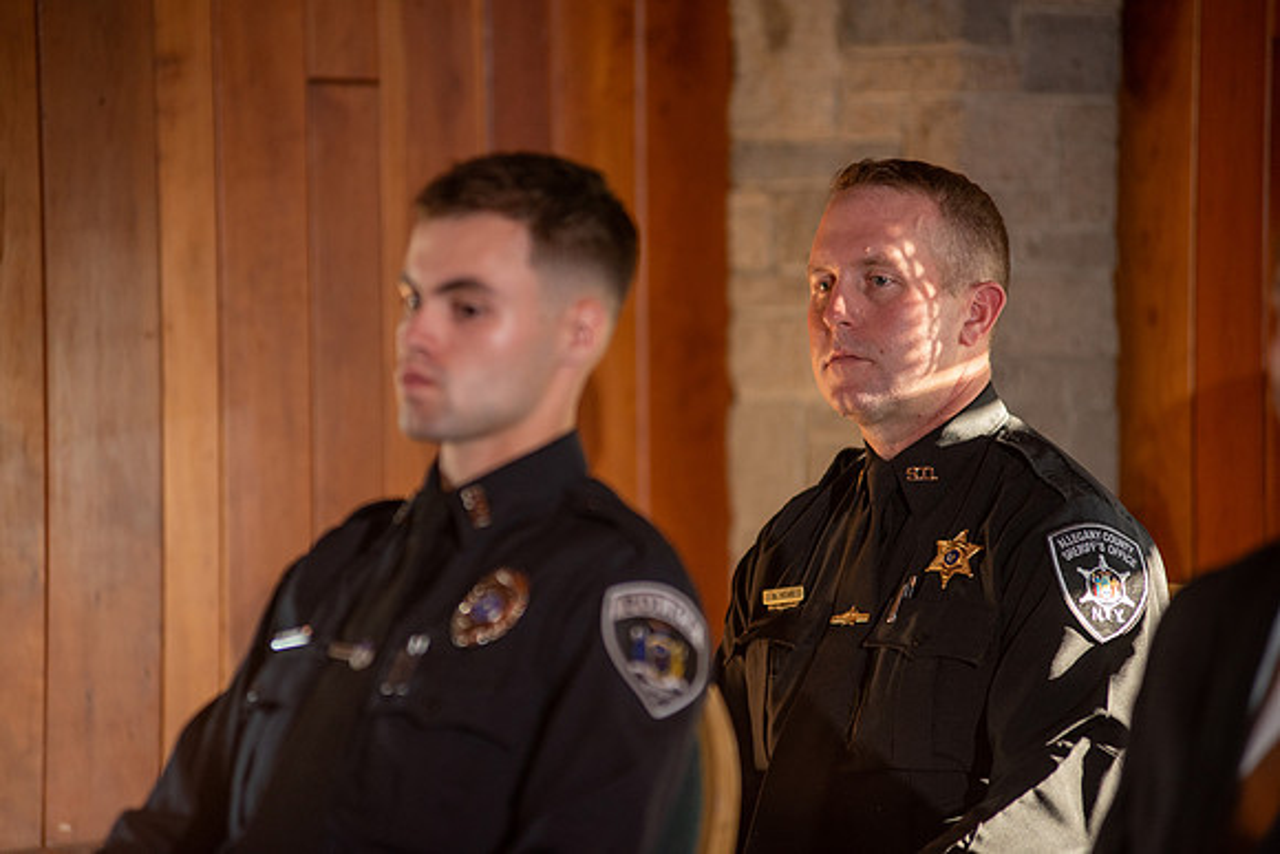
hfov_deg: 10.3
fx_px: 7112
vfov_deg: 6.9
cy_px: 427
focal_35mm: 200
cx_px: 640
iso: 640
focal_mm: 200
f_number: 2.8
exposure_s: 1/160
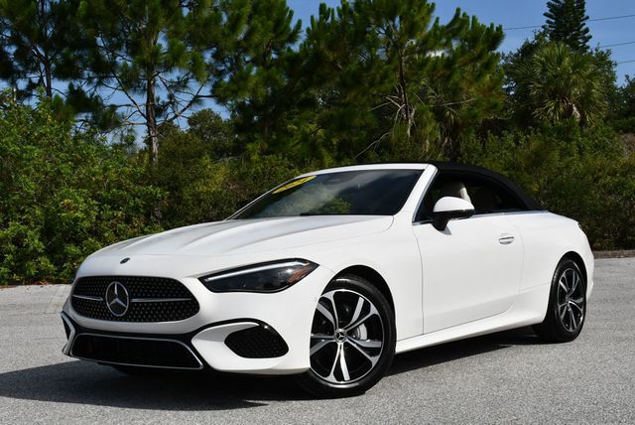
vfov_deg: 26.0
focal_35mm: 52
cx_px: 318
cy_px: 212
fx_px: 918
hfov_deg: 38.2
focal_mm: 26
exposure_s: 1/400
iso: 100
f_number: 10
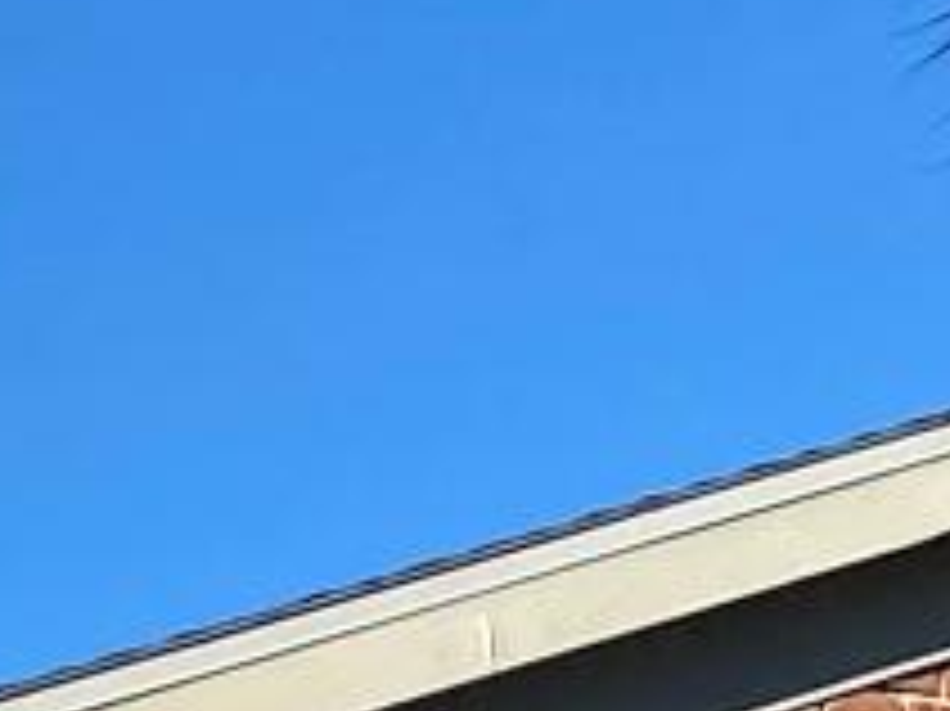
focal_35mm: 197
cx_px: -1346
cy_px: 1764
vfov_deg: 7.1
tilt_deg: +6.3
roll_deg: +1.7
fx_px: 5403
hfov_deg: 9.0
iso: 32
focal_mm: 4.25
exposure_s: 1/2688
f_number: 1.8
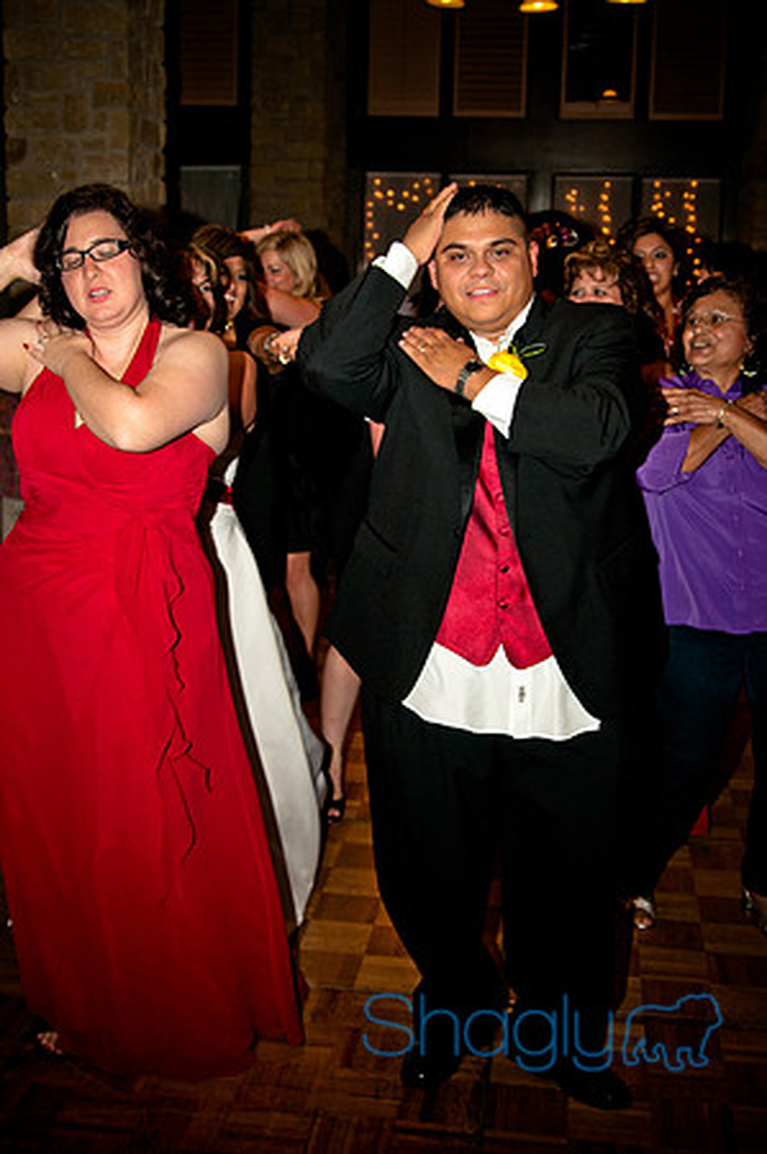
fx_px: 1345
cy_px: 577
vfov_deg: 46.4
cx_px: 384
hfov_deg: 31.8
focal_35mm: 42
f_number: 3.2
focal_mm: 28
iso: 400
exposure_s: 1/200
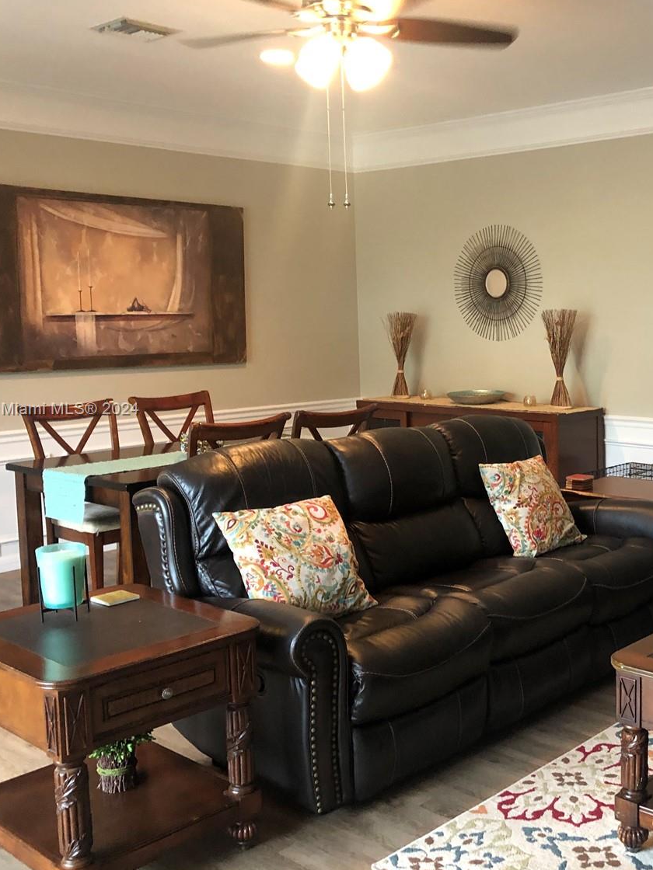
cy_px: 410
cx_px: 512
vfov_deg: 46.8
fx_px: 1006
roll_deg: +0.7
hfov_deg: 34.9
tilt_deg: -7.4
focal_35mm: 40
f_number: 1.8
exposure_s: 1/9
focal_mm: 3.99
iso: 100
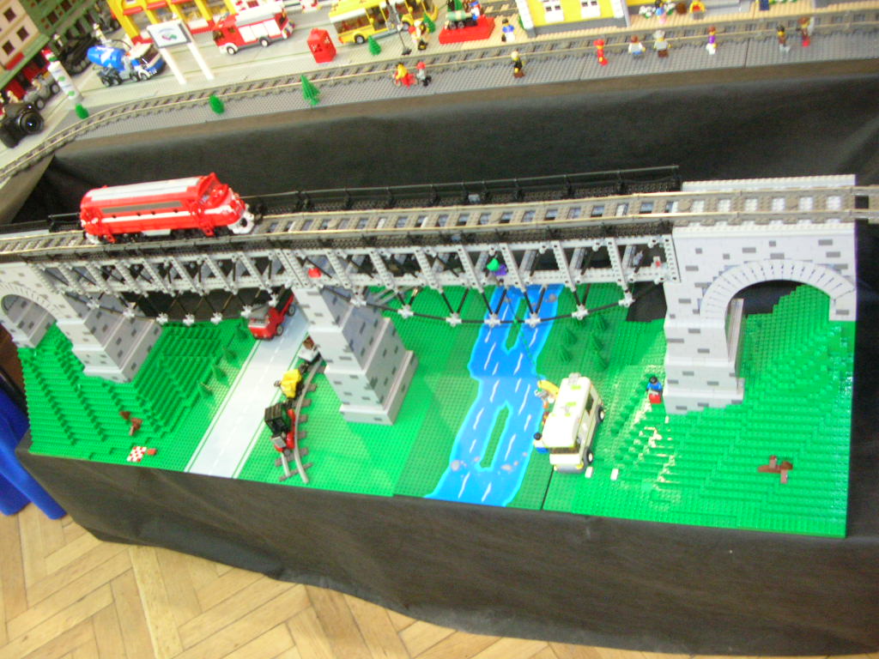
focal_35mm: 35
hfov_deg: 52.6
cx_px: 440
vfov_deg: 40.7
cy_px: 330
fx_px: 889
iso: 200
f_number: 2.8
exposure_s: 1/3.7
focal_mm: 5.8
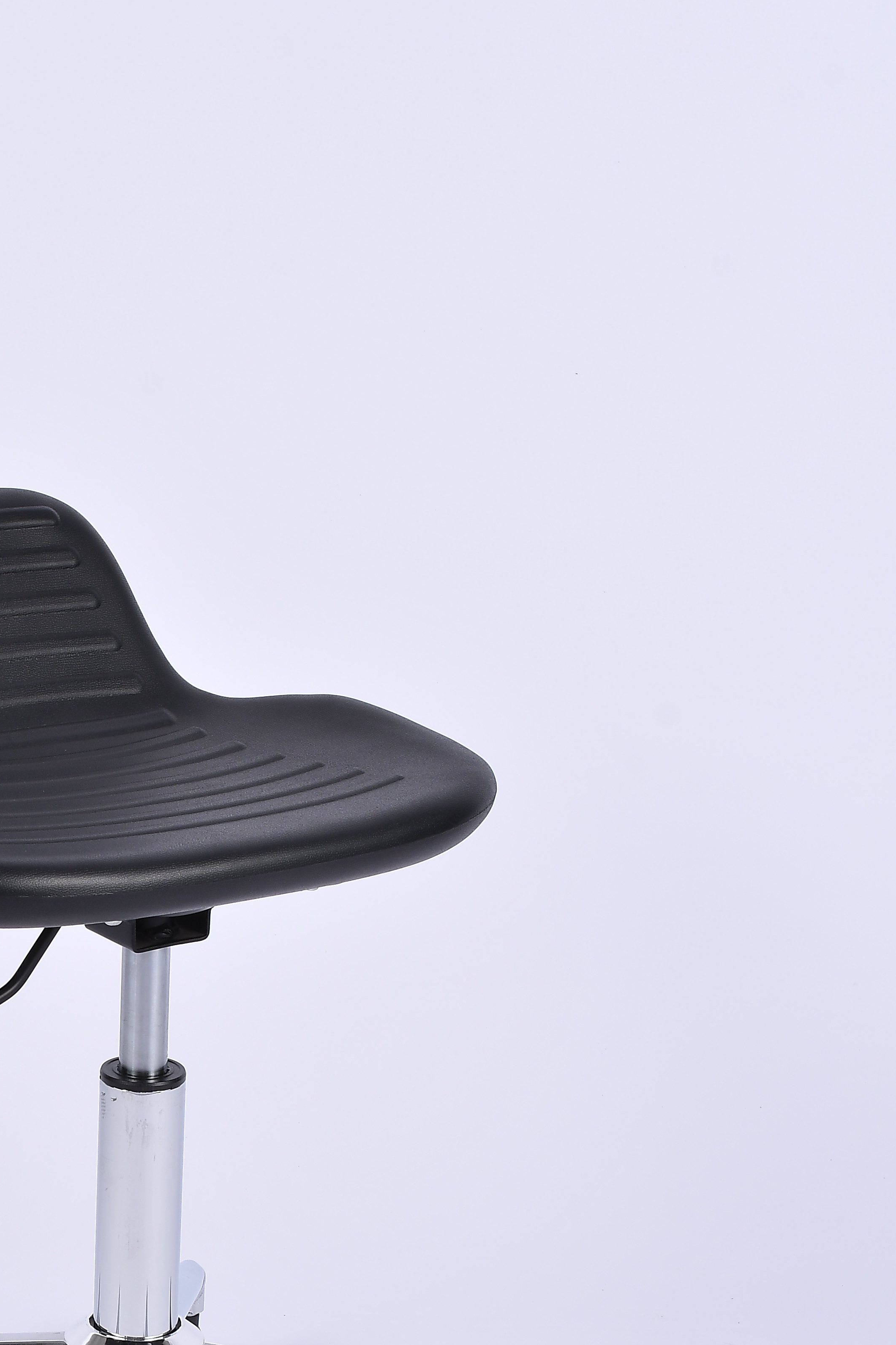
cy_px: 959
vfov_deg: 19.4
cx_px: 145
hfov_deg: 13.0
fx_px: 3920
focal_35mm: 105
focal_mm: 40
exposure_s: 1/100
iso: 100
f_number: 11
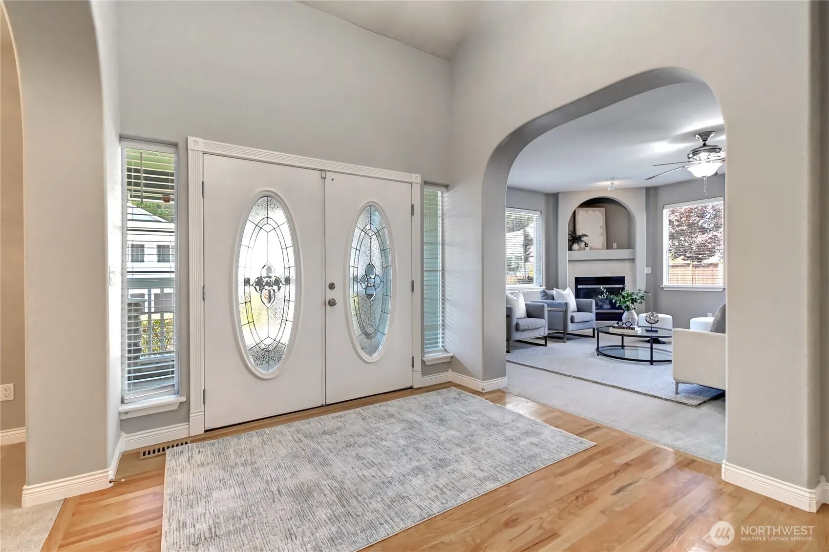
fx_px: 345
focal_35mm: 15
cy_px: 276
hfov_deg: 100.4
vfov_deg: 77.3
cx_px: 414
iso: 3200
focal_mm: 10
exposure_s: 1/15
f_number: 11
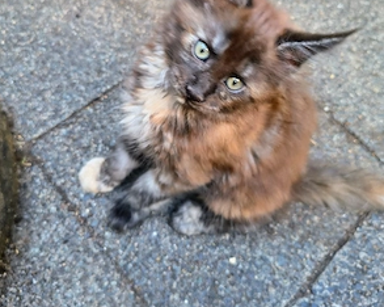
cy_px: 104
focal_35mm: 32
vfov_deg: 45.1
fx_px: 363
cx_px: 189
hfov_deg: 55.7
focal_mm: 5.56
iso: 438
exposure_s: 1/50.3
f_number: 1.8
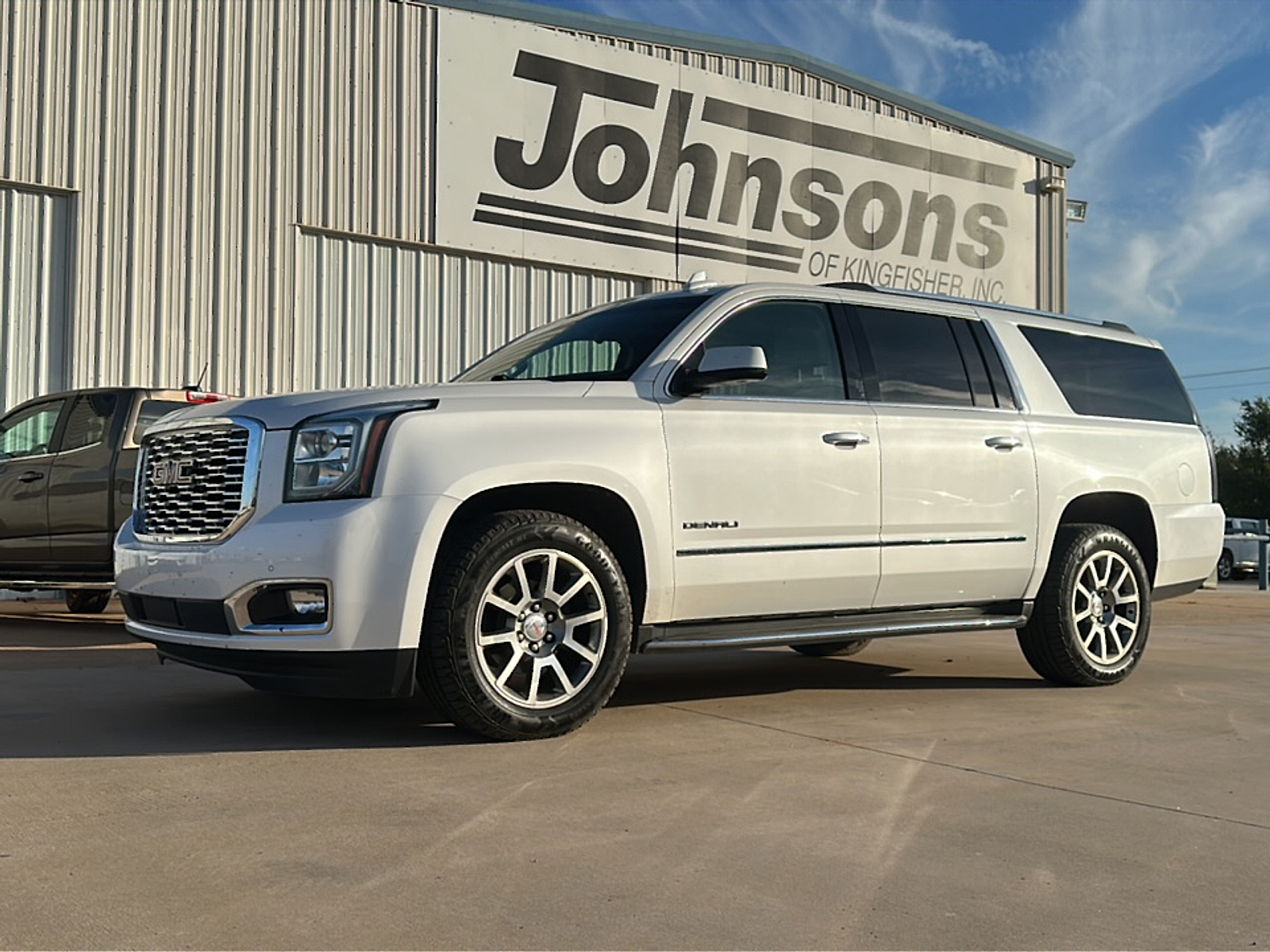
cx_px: 635
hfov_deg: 60.0
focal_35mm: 30
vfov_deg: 46.8
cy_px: 476
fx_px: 1101
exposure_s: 1/7692
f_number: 1.78
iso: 80
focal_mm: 6.86
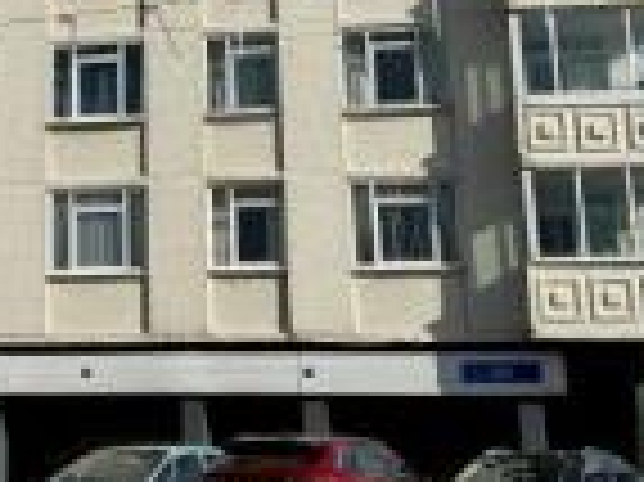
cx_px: -11
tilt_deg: +21.0
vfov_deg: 14.4
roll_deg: -1.0
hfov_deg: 19.4
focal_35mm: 98
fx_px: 1822
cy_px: -160
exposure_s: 1/9009
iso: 80
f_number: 1.78
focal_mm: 6.86
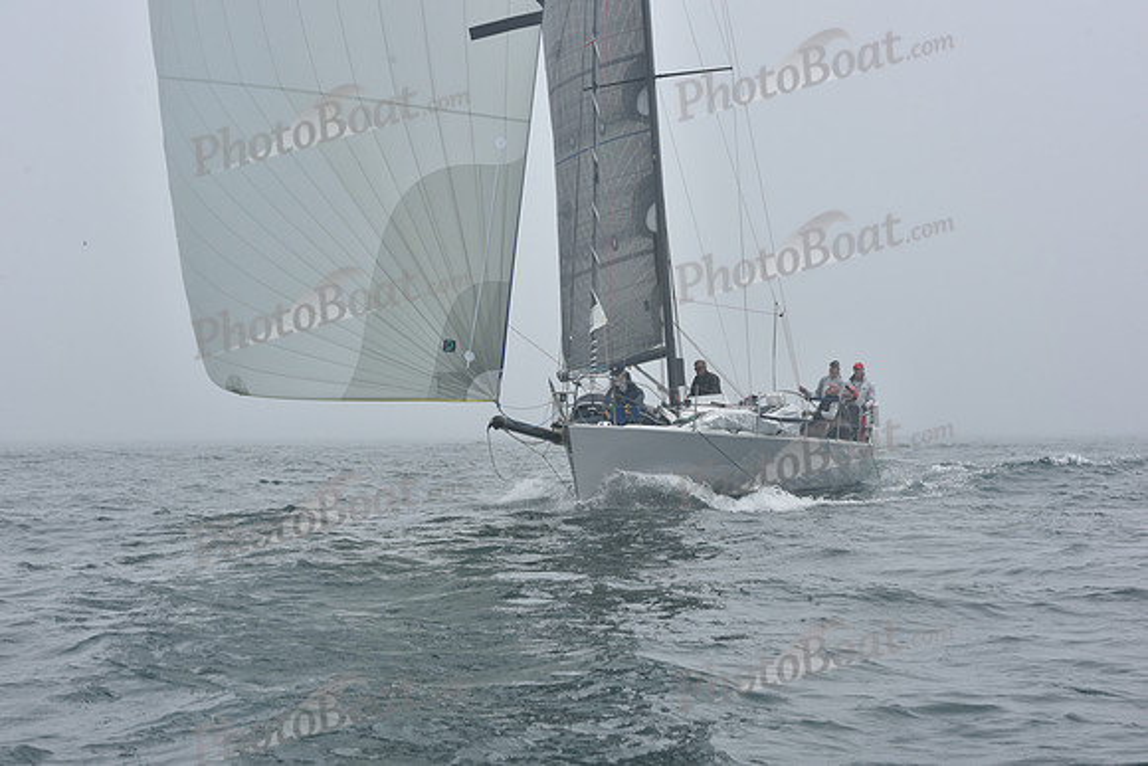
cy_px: 383
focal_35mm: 78
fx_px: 2488
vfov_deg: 17.5
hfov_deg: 26.0
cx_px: 574
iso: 250
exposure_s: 1/800
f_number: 10
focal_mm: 78
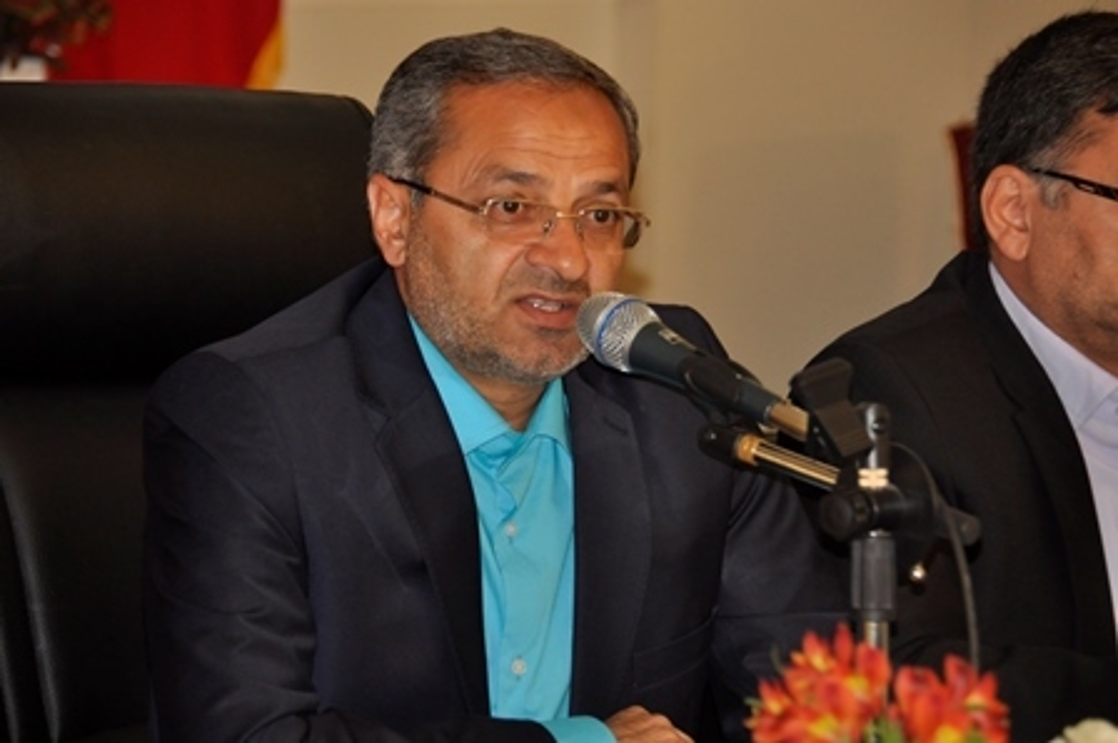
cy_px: 372
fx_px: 7215
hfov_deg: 8.9
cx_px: 559
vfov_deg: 5.9
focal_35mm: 232
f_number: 5.6
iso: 800
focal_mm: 155
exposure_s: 1/60
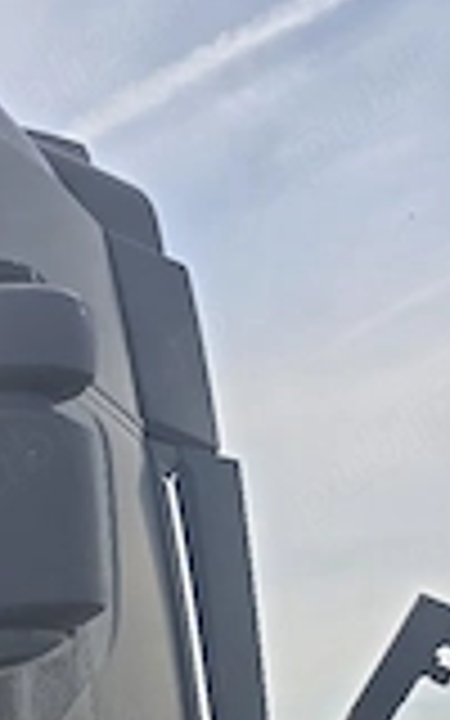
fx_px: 1197
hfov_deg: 19.2
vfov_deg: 29.7
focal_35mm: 61
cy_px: 819
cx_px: -176
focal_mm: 6.3
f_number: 1.7
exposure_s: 1/1111
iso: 12
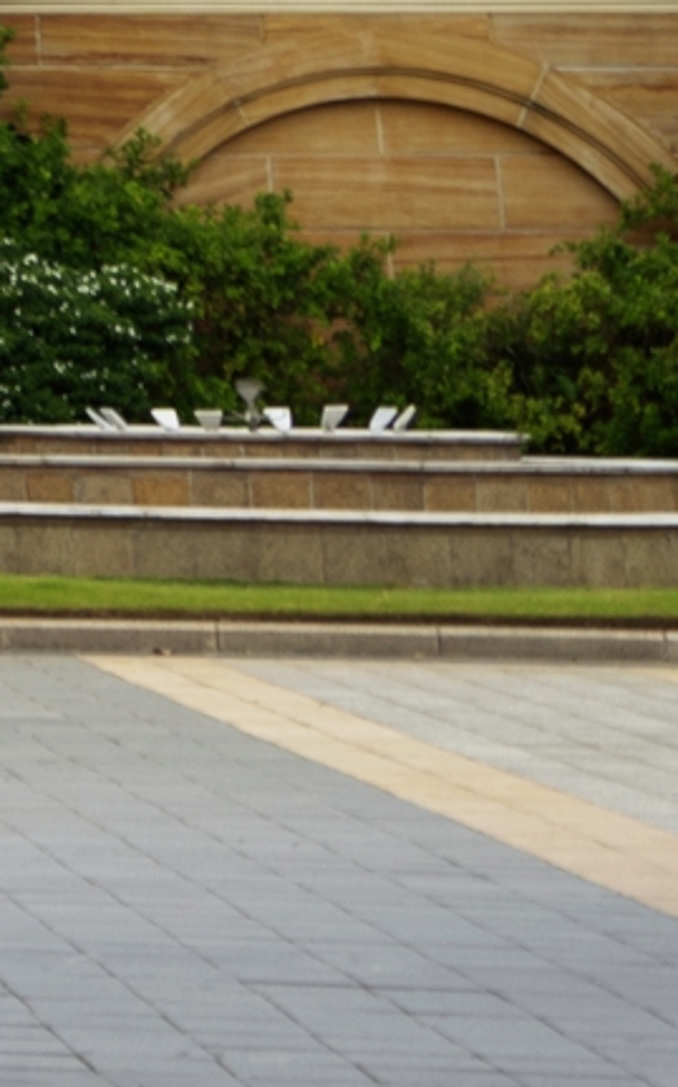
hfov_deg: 5.3
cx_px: -2049
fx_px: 6451
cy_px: -897
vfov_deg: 9.2
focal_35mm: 218
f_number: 10
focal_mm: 36
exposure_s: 1/100
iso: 100
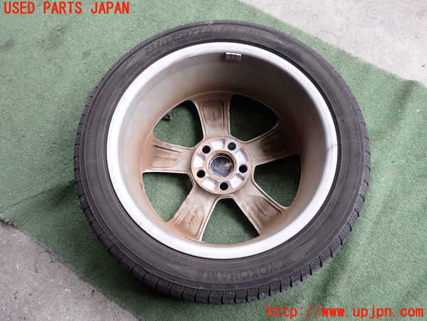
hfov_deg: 56.8
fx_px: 395
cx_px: 214
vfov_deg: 44.2
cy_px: 160
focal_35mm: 32
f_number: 2.4
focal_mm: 5.79
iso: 160
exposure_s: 1/125
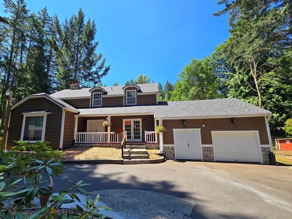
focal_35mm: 15
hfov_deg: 97.7
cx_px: 128
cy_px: 113
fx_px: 127
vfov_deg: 81.7
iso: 50
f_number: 2.2
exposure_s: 1/989
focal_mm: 2.2
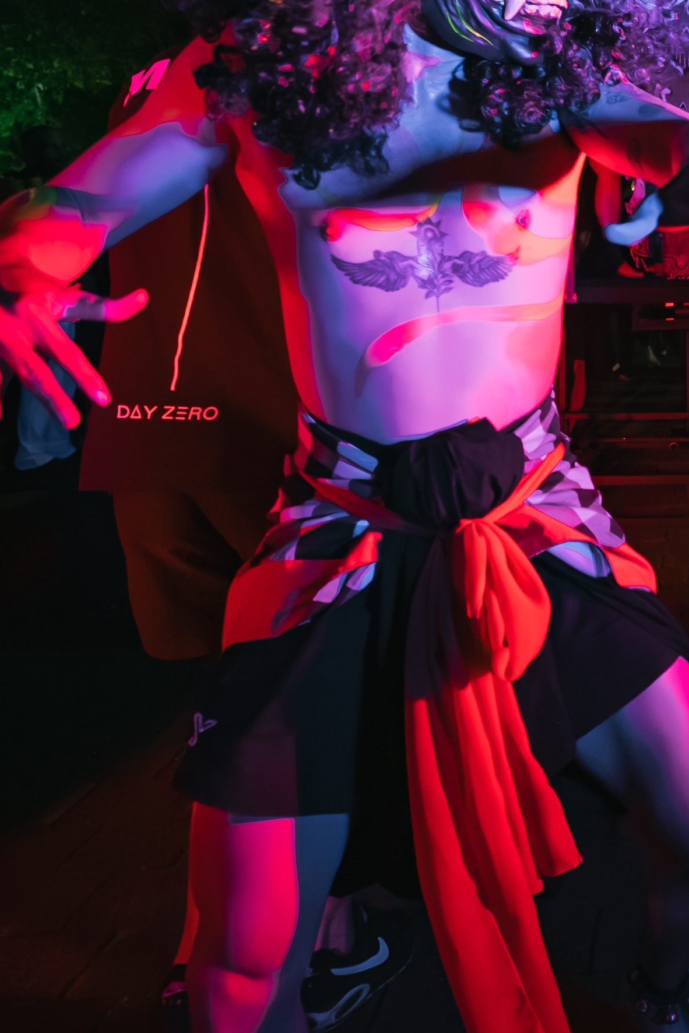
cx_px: 873
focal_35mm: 39
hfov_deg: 28.6
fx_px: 1119
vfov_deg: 48.6
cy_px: 336
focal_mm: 12
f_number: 3.2
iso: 4000
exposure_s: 1/320
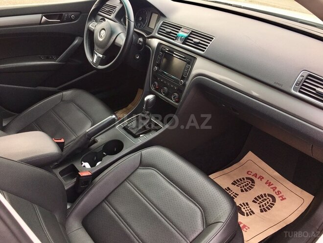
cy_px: 122
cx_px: 162
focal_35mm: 29
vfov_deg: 48.2
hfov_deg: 61.7
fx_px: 271
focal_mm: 4.15
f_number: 2.2
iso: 25
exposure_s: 1/120
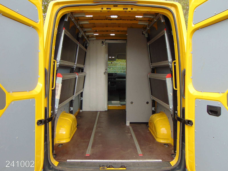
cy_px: 86
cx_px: 114
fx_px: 198
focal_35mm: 30
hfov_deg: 60.0
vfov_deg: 46.8
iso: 80
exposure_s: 1/160
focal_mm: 5.4
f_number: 3.1
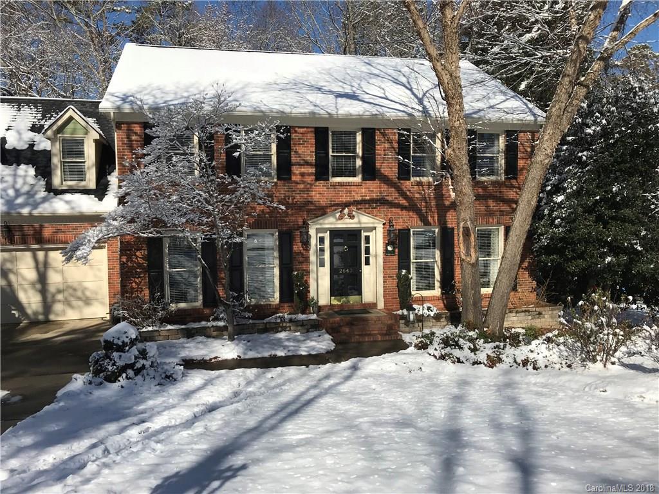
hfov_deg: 63.4
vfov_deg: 49.7
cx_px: 330
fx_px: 533
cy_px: 247
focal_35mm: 28
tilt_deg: -4.8
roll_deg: +1.8
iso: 20
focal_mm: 3.99
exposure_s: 1/4808
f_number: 1.8
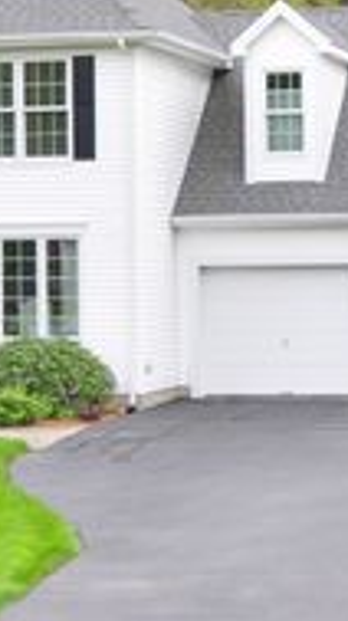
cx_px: 112
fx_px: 1365
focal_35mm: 83
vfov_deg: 25.2
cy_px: 122
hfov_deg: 14.5
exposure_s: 1/160
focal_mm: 20
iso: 320
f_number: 8
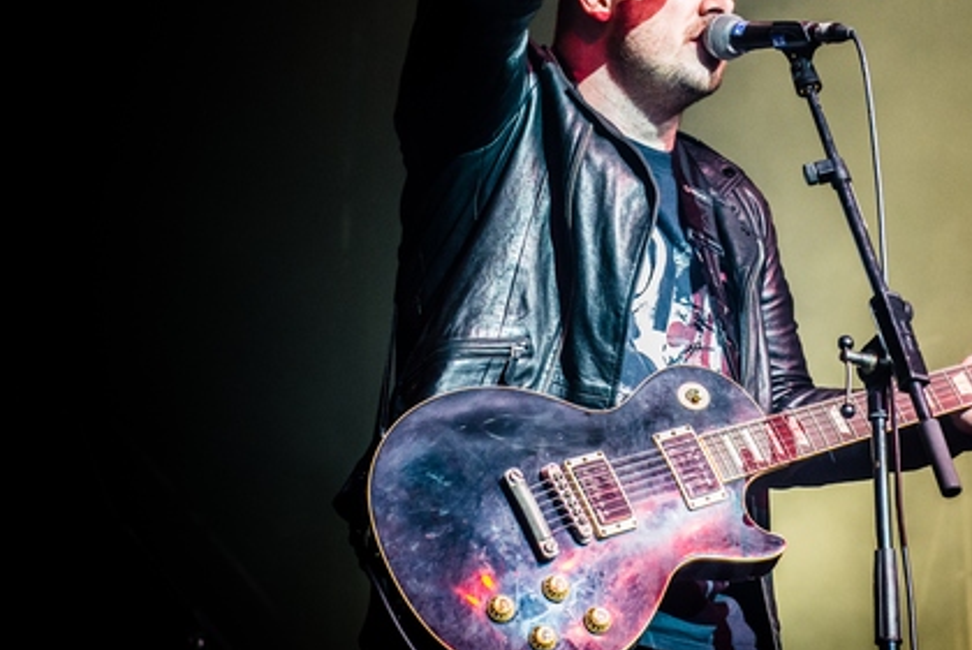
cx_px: 685
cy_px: 184
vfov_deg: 11.4
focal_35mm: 120
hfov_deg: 17.0
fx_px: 3243
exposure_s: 1/500
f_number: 5.6
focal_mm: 70
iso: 2500
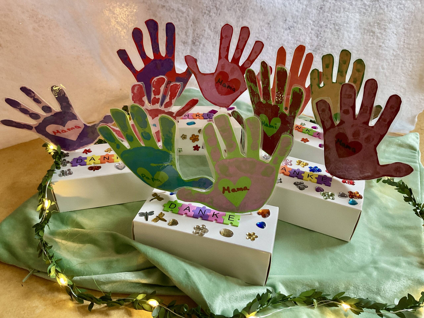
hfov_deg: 61.7
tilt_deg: -36.5
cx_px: 212
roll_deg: -5.0
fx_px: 355
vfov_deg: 48.2
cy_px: 159
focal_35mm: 29
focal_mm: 3
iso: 100
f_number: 1.8
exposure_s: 1/50
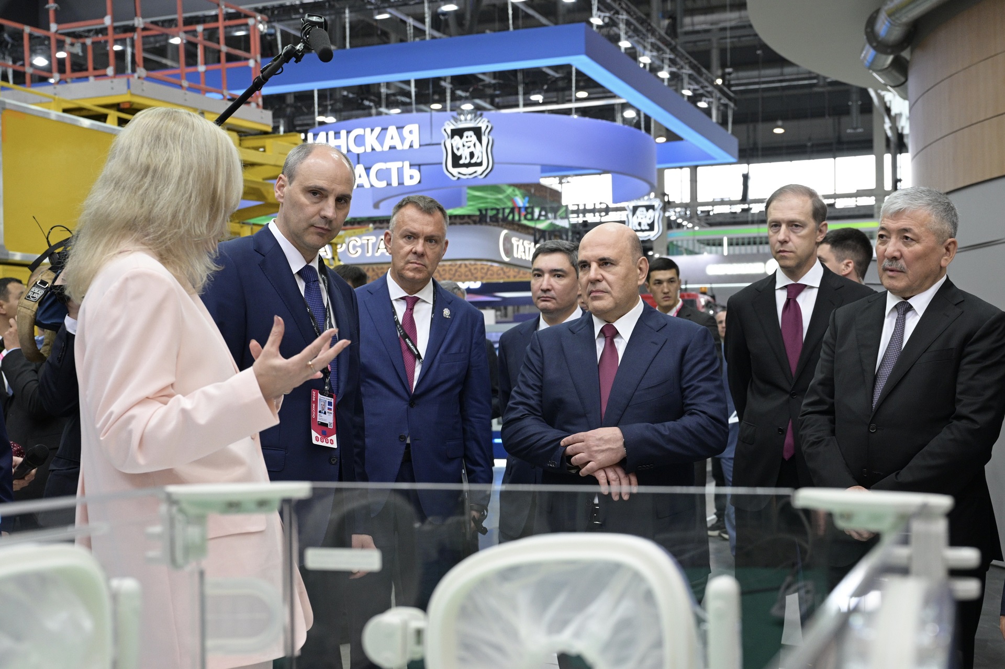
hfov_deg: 50.7
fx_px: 1060
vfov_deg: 35.0
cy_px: 334
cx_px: 502
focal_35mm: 38
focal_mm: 38
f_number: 5
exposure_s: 1/320
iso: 1600
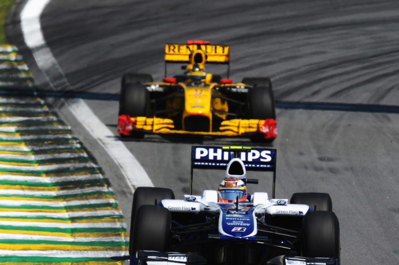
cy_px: 157
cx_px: 190
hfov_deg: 2.9
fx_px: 7950
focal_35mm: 718
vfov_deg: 1.9
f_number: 9
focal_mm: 600
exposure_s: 1/500
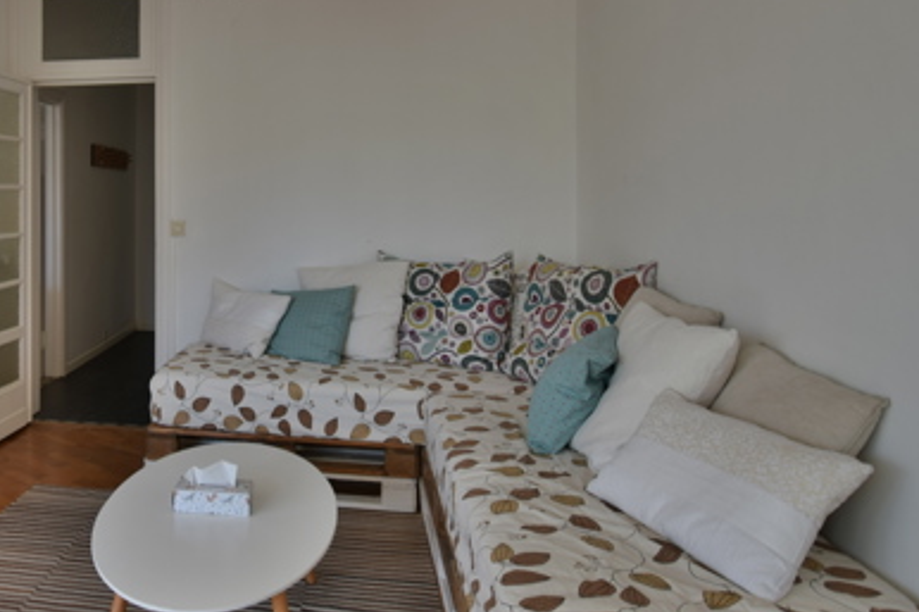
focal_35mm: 28
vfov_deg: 45.6
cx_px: 205
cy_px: 198
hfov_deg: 61.0
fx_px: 714
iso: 100
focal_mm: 10
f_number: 4.5
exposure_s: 1/30
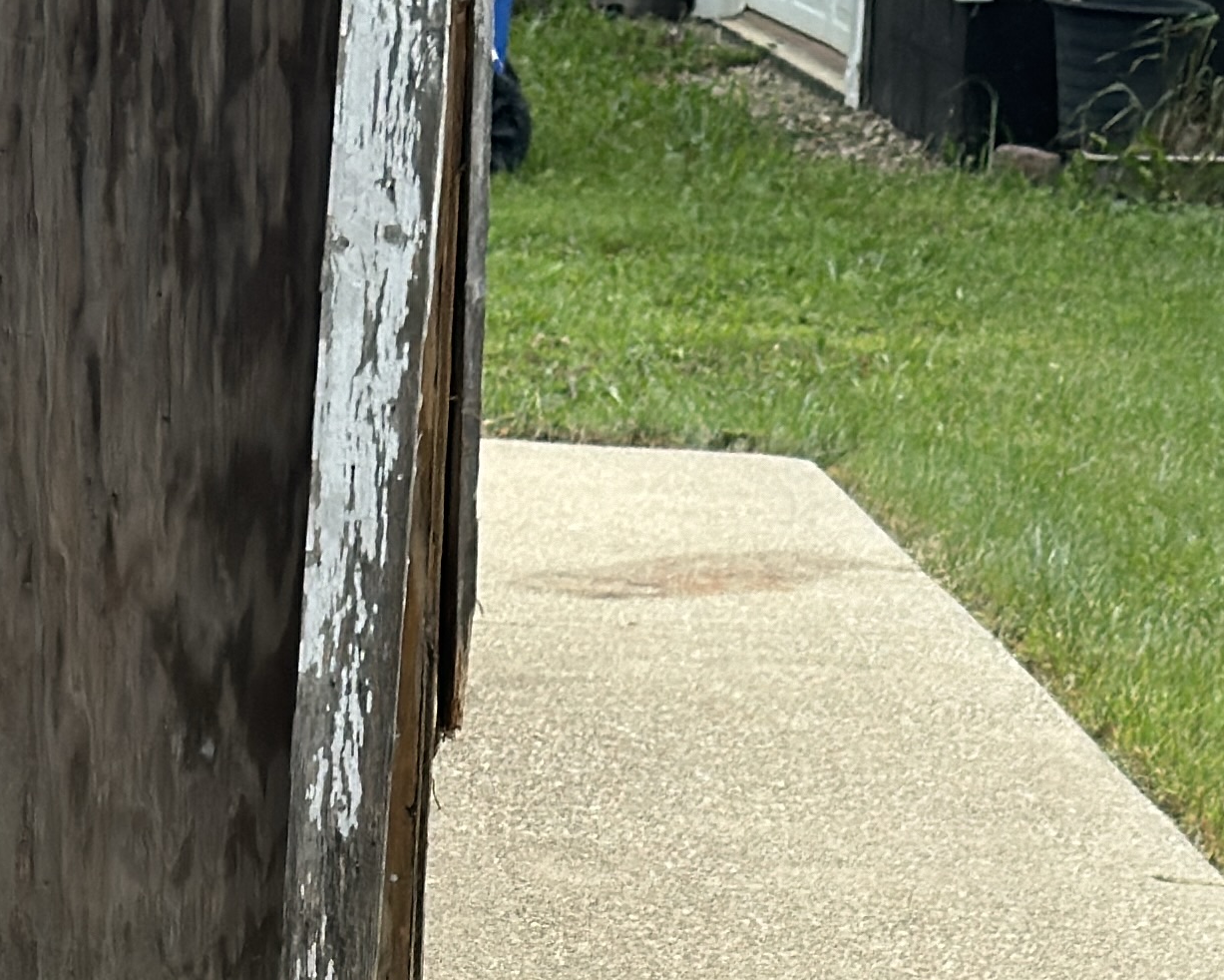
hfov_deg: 12.0
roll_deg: -0.6
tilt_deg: -24.6
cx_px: -61
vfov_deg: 9.1
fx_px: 5761
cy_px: 2008
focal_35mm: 159
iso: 100
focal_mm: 6.76
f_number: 1.78
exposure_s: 1/3413
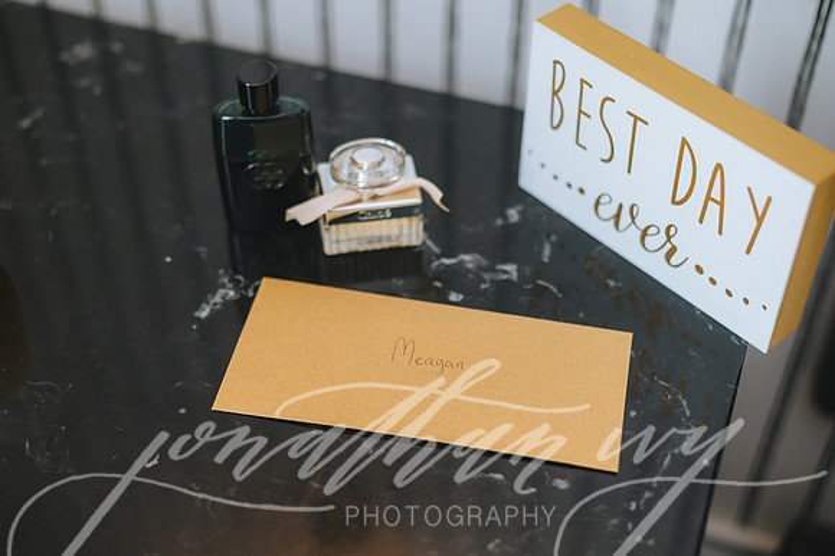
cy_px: 278
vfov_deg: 27.0
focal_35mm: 50
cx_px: 418
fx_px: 1159
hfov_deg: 39.6
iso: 1000
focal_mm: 50
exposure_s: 1/500
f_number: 2
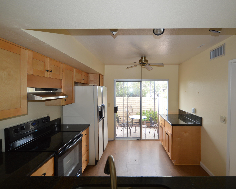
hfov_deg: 89.3
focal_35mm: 17
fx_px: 119
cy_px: 94
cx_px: 131
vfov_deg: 77.0
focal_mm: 10
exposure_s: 1/80
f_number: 4
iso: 400
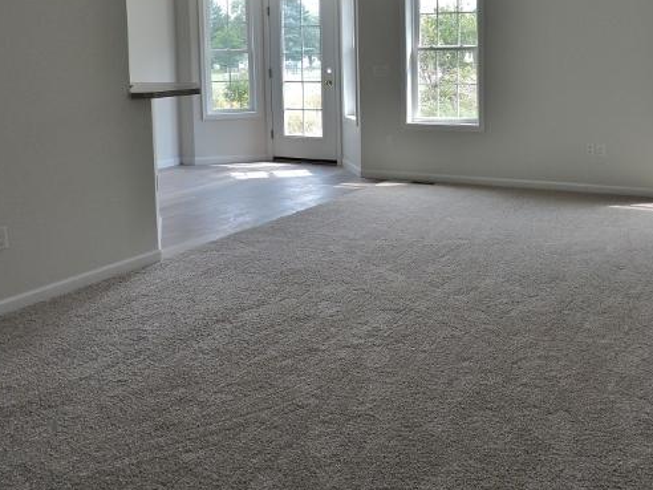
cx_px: 407
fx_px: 736
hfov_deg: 47.4
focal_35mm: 39
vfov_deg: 35.7
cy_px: 106
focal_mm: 4.3
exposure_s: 1/100
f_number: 3
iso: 100
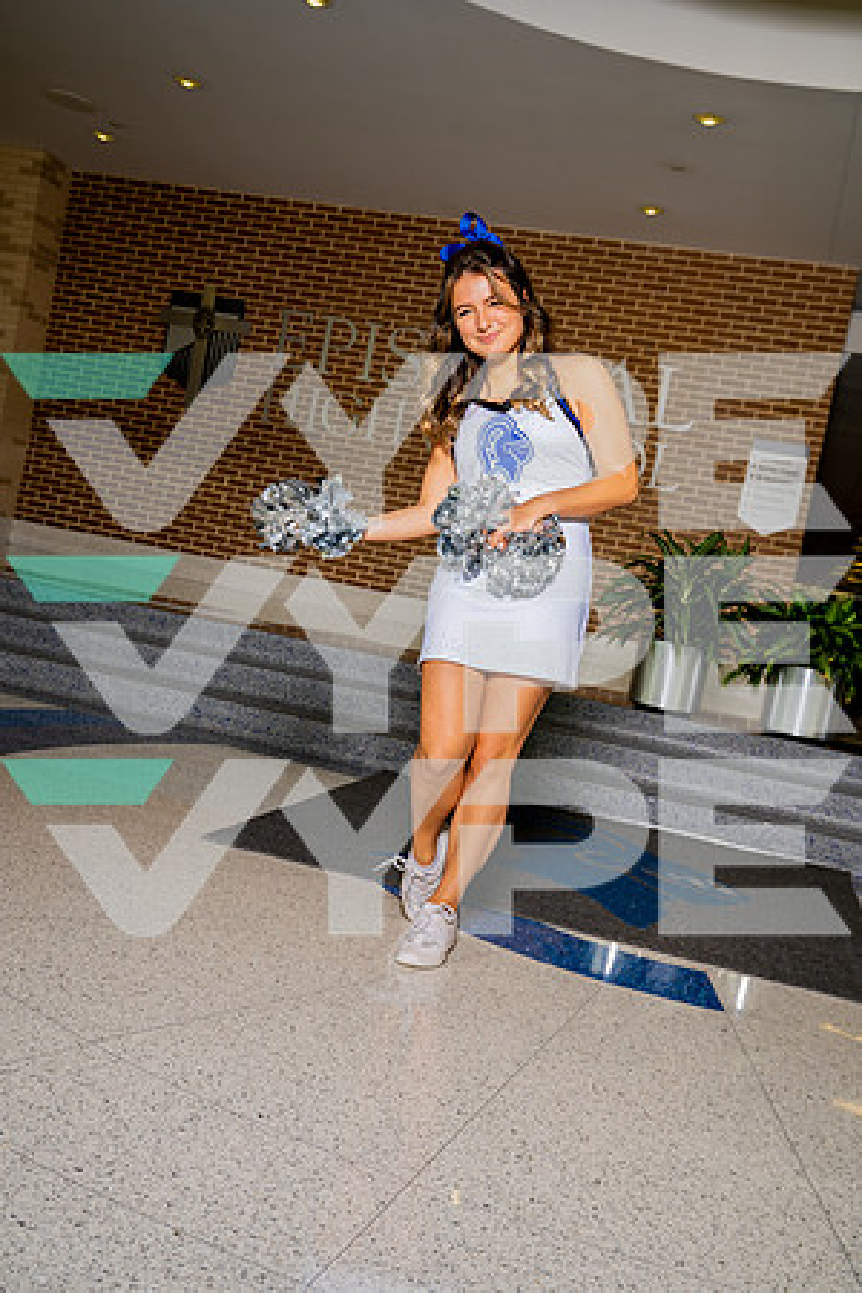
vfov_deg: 51.9
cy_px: 646
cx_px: 431
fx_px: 1329
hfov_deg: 35.9
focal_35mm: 37
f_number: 5.6
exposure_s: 1/250
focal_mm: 37
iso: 200
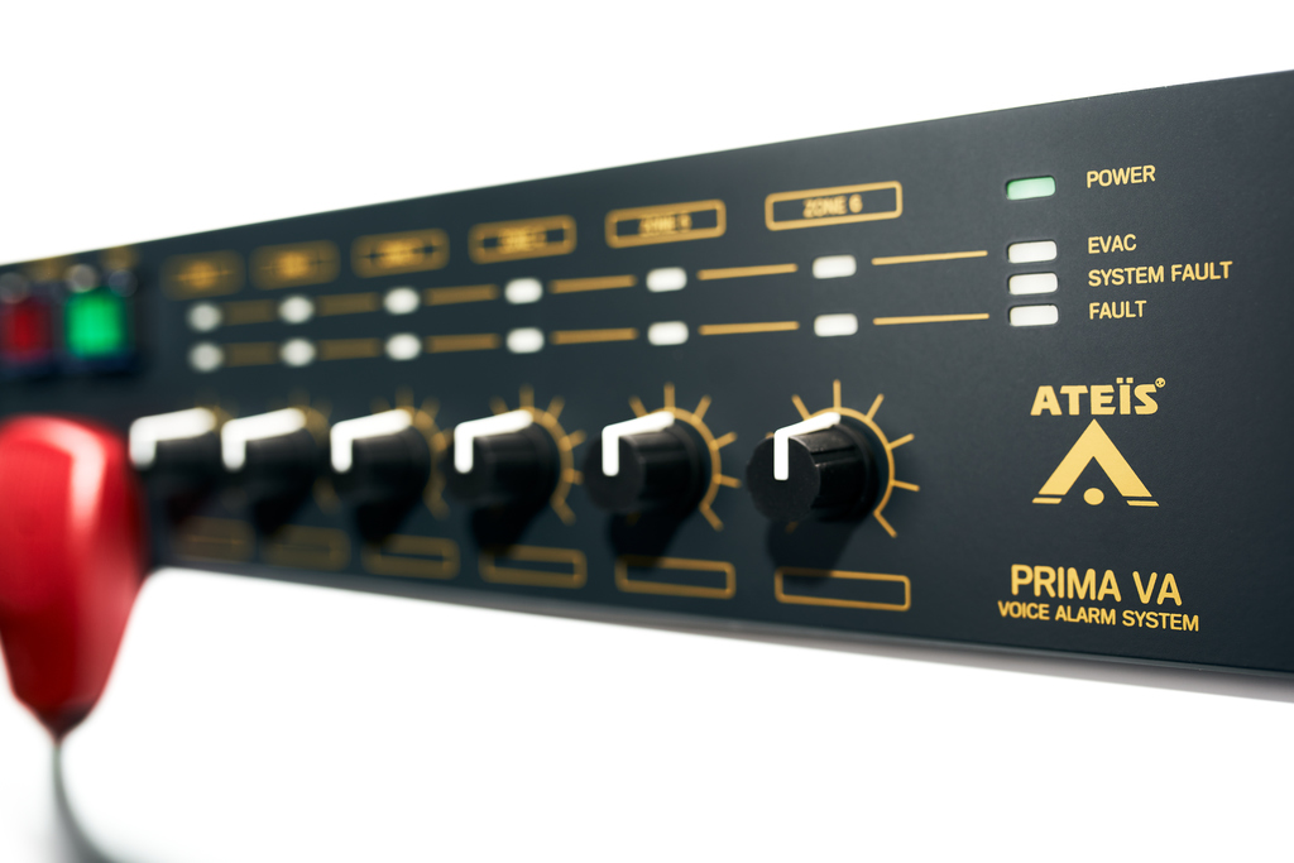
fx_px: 1258
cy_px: 432
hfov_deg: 54.4
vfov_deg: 37.9
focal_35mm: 35
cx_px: 647
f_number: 3.5
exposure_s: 1/160
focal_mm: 35
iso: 160
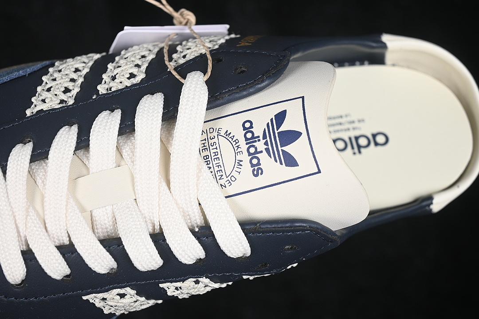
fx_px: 998
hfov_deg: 27.0
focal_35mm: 75
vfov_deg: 18.2
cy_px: 160
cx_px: 240
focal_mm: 50
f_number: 6.3
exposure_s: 1/60
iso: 160
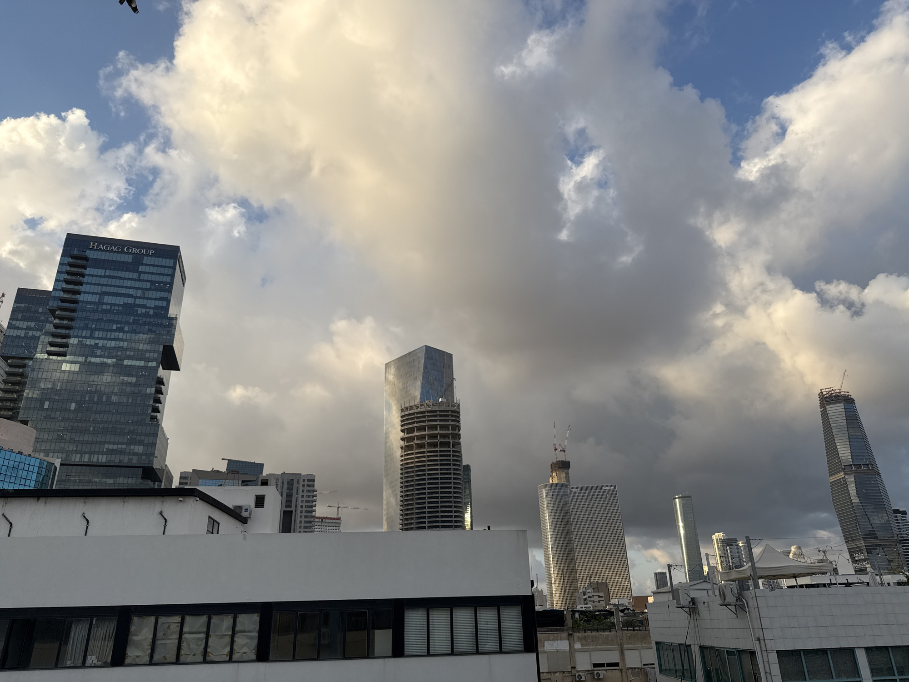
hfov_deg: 71.6
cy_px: 341
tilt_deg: +24.0
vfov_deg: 56.8
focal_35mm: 24
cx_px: 454
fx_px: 630
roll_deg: +1.7
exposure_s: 1/2611
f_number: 1.78
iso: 80
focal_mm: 6.76
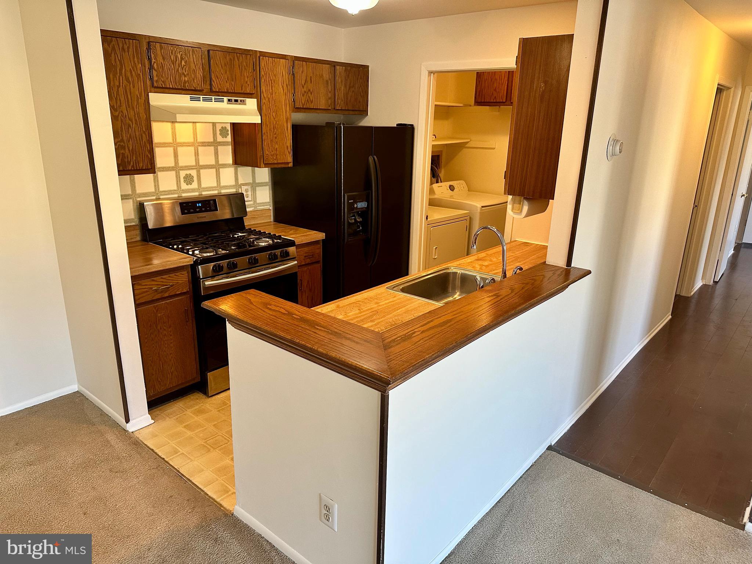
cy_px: 282
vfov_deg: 56.8
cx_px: 376
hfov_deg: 71.6
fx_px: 521
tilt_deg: -17.0
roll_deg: -1.3
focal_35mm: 24
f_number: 1.78
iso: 200
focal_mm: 6.86
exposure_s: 1/120
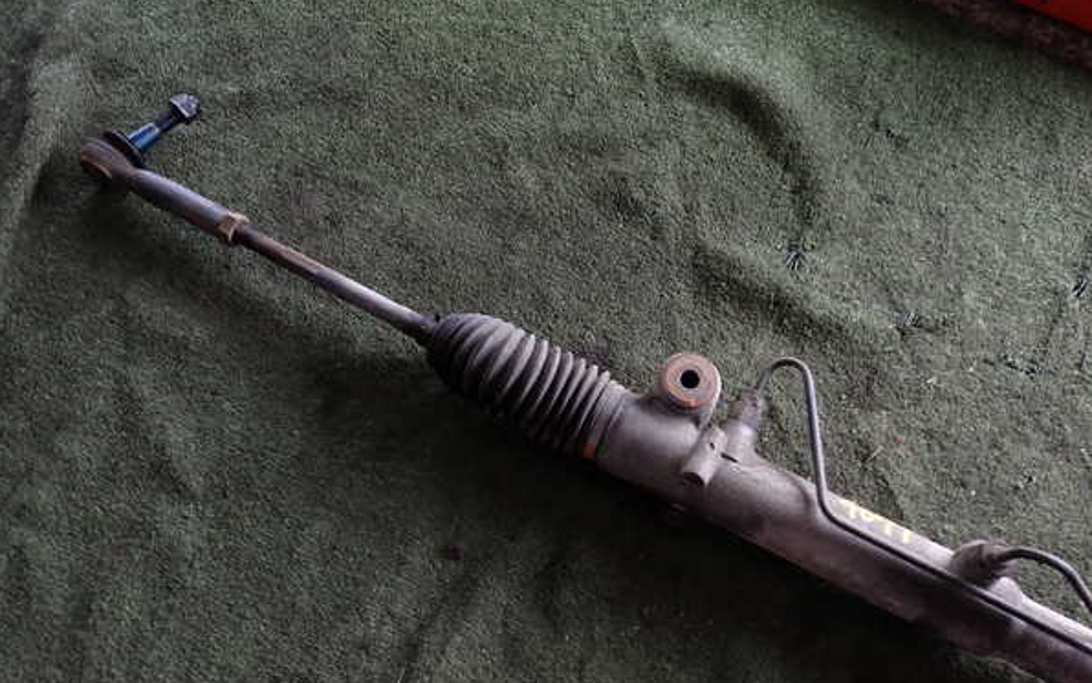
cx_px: 544
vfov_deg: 39.5
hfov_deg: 59.6
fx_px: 953
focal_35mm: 32
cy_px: 328
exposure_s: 1/60
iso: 125
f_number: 2.3
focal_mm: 5.4
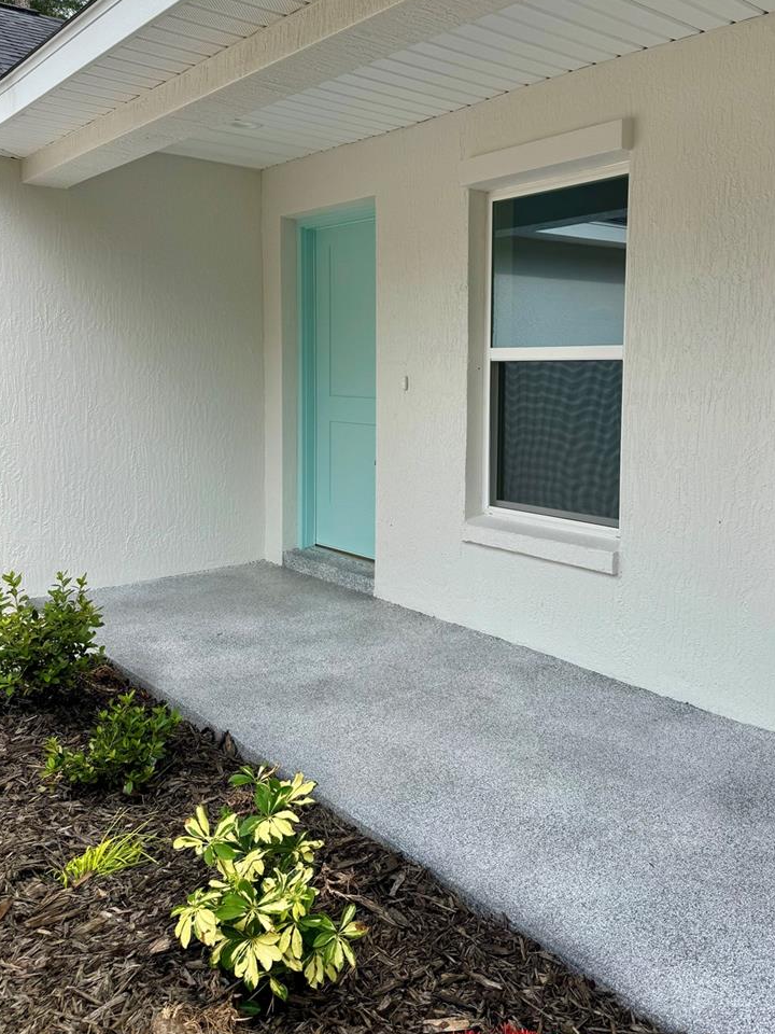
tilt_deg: -3.7
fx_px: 896
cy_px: 431
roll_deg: +0.5
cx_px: 461
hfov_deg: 46.6
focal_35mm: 30
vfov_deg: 59.6
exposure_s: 1/2041
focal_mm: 6.76
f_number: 1.78
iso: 80
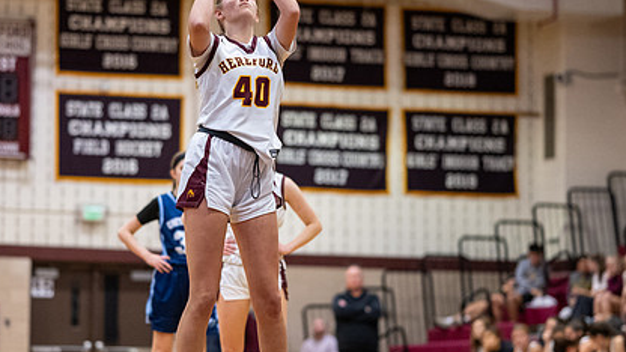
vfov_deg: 7.2
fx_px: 2805
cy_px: 189
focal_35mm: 169
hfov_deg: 12.7
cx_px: 253
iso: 2000
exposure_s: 1/1250
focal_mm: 85
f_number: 1.8
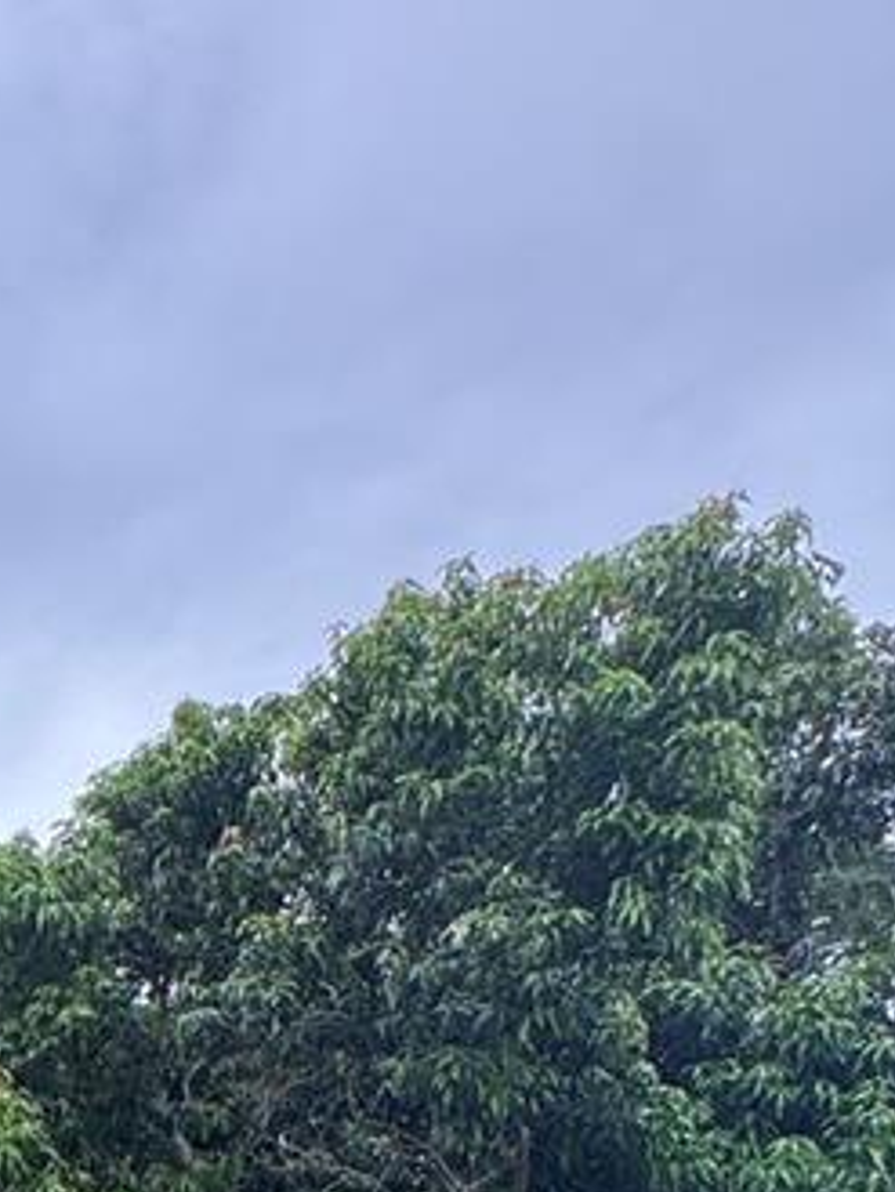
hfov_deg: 23.0
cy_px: 1475
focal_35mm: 51
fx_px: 1757
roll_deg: +6.0
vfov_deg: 30.9
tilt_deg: -0.6
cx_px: -457
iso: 40
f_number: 2.2
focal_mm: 2.22
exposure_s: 1/293
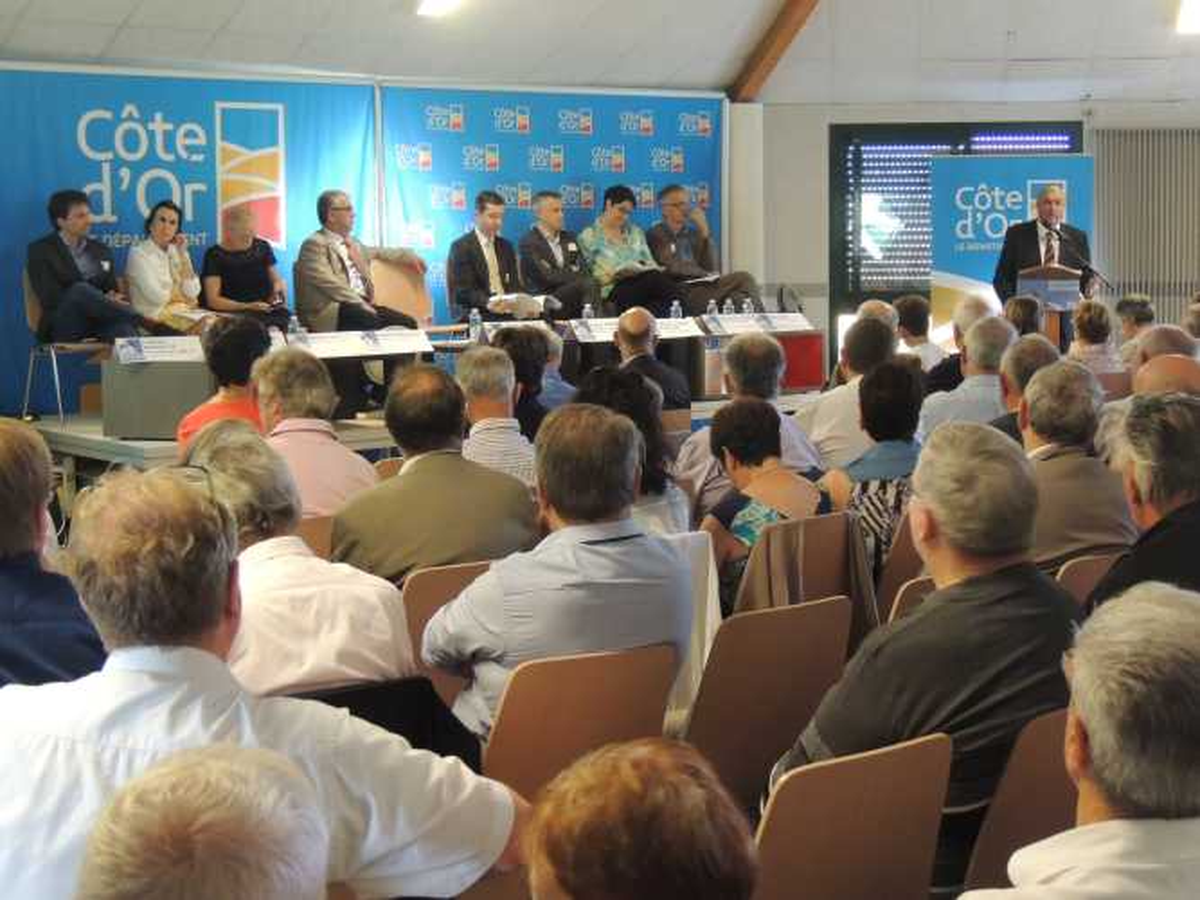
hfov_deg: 34.9
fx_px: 1906
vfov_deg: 26.6
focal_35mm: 55
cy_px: 450
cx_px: 600
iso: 720
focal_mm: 9.8
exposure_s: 1/15
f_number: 3.7
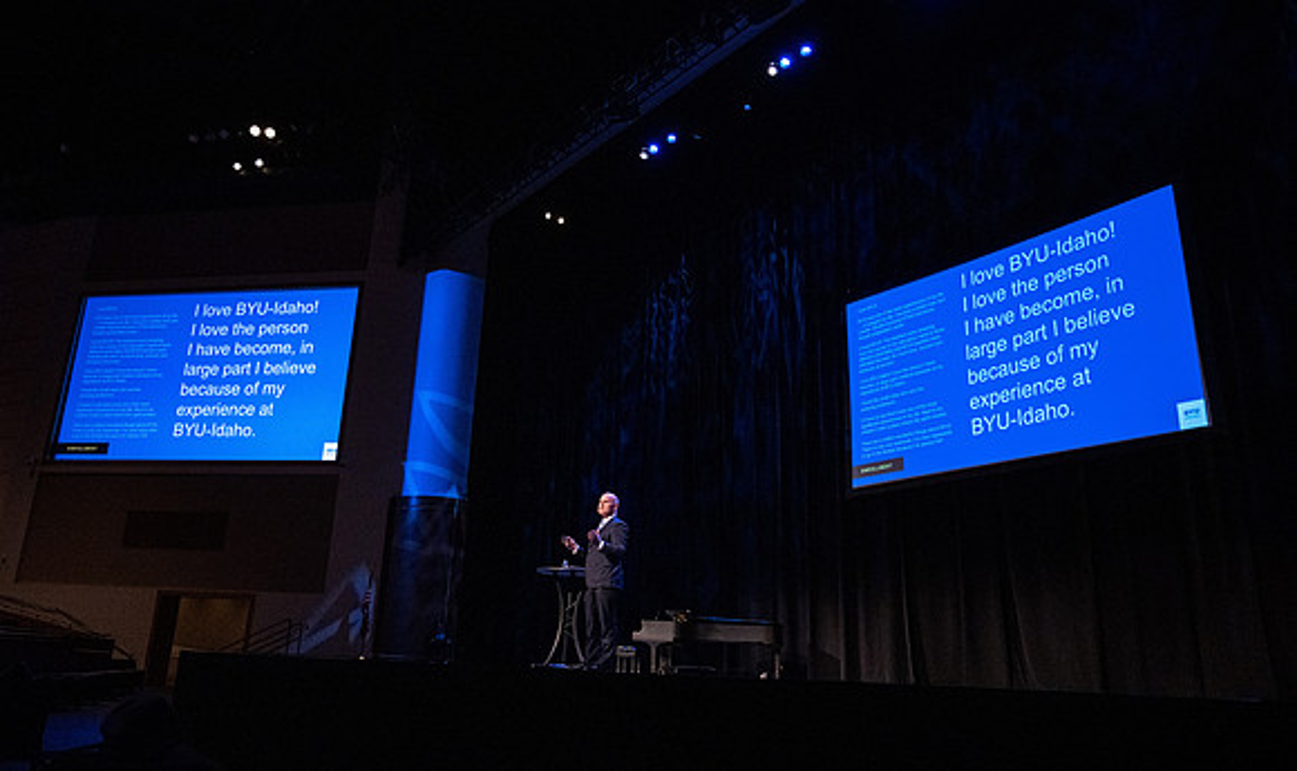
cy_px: 413
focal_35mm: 26
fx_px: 906
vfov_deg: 46.1
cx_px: 617
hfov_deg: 71.1
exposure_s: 1/250
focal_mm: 24
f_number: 4
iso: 4000
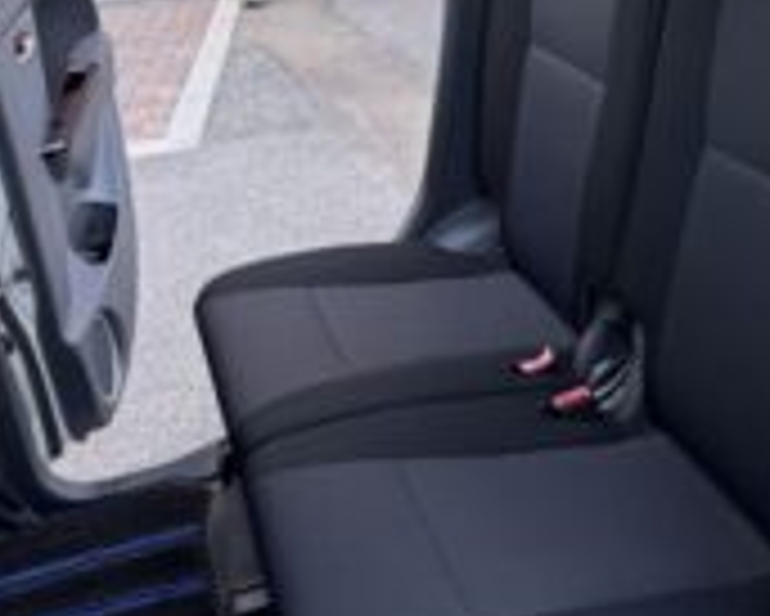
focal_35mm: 52
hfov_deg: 35.5
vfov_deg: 29.1
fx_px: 1186
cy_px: 335
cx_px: 531
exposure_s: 1/175
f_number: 1.6
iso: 50
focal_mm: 5.96
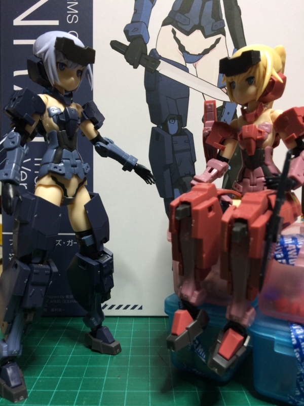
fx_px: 340
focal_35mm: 29
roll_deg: +0.2
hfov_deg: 48.2
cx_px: 152
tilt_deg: -4.8
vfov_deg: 61.7
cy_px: 203
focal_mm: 4.15
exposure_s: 1/30
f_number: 2.2
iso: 50
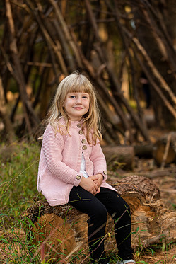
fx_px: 901
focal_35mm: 123
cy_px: 153
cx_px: 82
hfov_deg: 11.2
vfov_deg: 16.6
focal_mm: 102
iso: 250
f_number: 3.5
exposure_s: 1/60
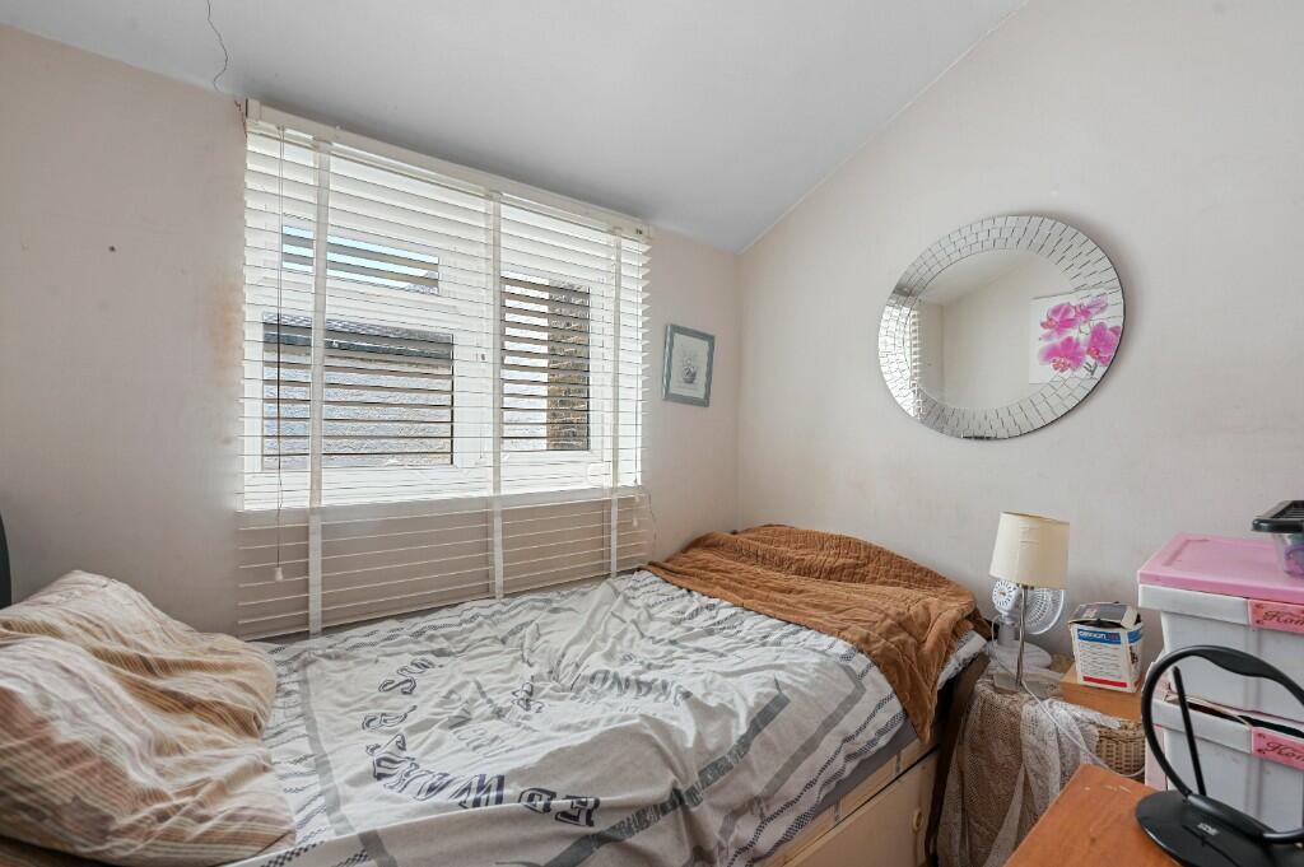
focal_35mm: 14
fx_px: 507
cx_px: 652
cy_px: 434
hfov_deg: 104.3
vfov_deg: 81.1
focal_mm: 14
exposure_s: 1/1.67
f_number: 8
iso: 400
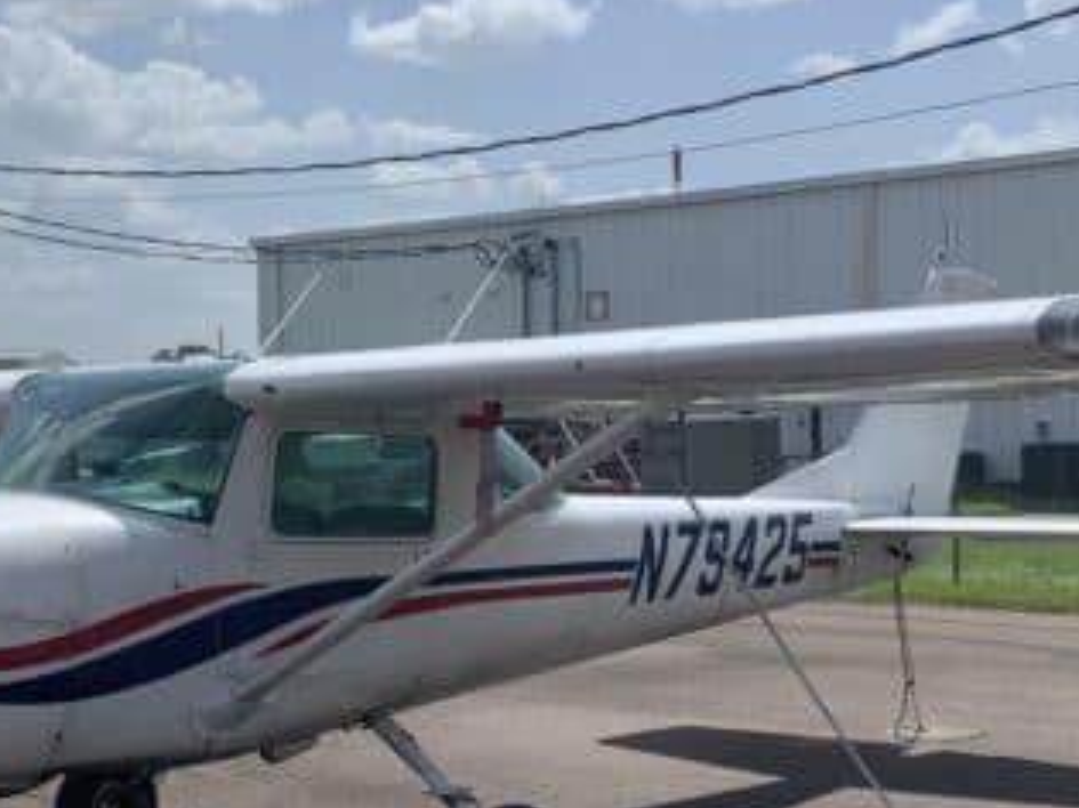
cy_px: 469
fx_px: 2056
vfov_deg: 22.2
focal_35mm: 66
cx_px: 504
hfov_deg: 29.4
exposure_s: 1/3788
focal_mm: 4.25
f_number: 1.8
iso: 25
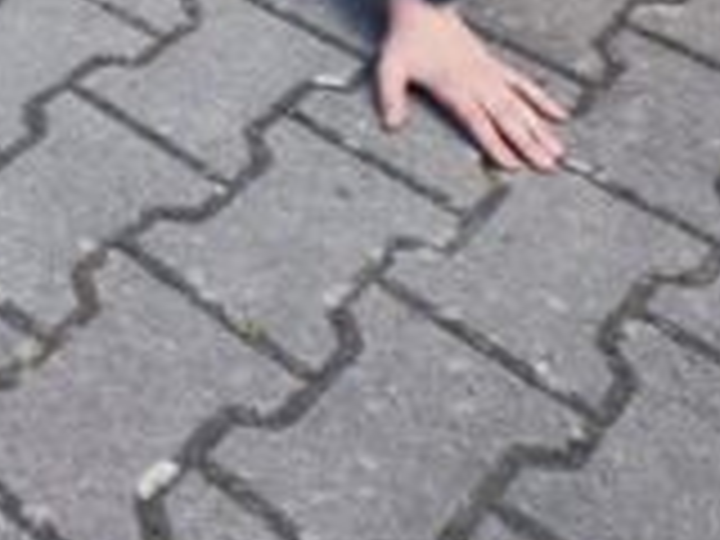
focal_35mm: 72
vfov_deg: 16.3
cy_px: -500
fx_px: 1498
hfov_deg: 25.5
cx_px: -20
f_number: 1.65
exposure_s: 1/196
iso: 50
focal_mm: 6.19
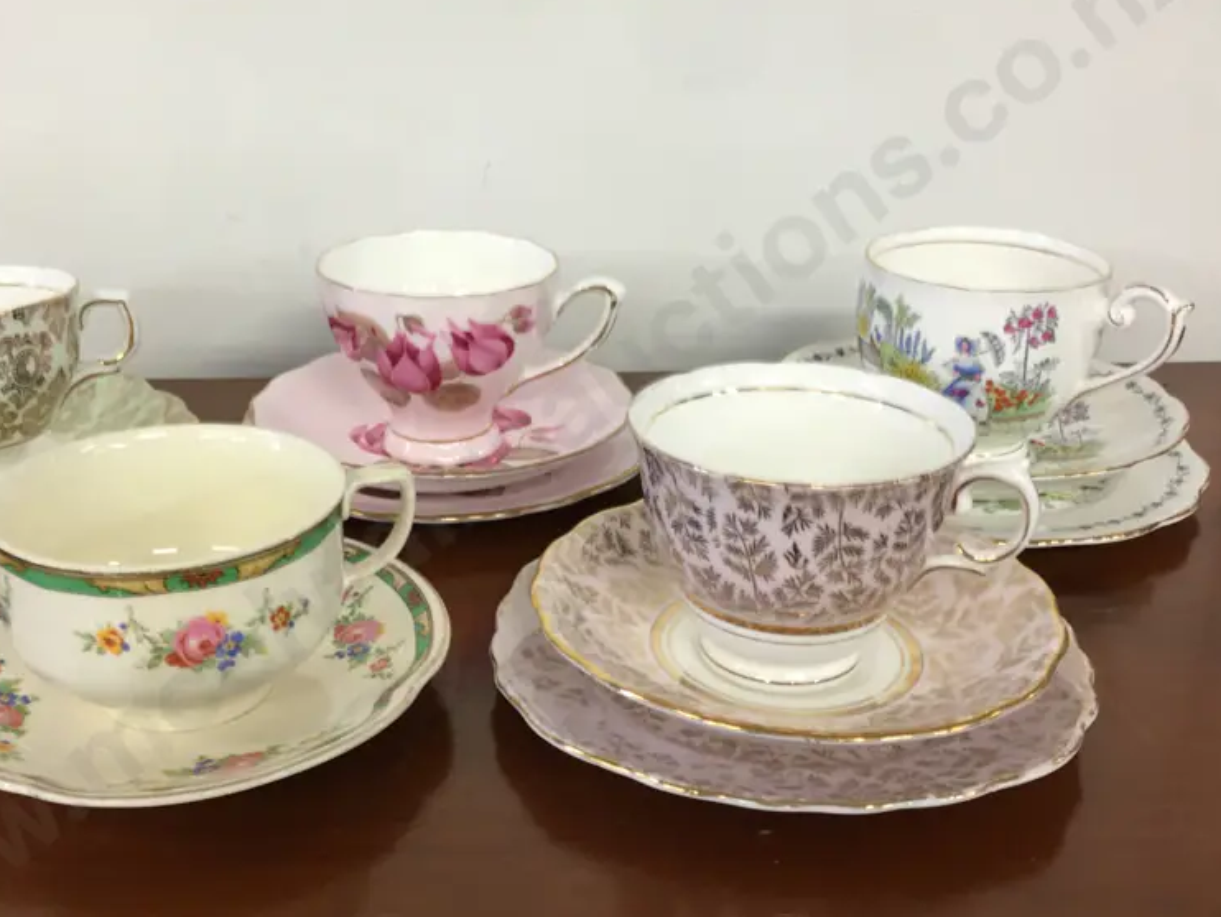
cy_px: 463
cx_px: 505
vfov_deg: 36.0
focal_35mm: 40
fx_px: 1411
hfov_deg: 46.6
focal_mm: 4.15
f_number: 2.2
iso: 40
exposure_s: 1/17
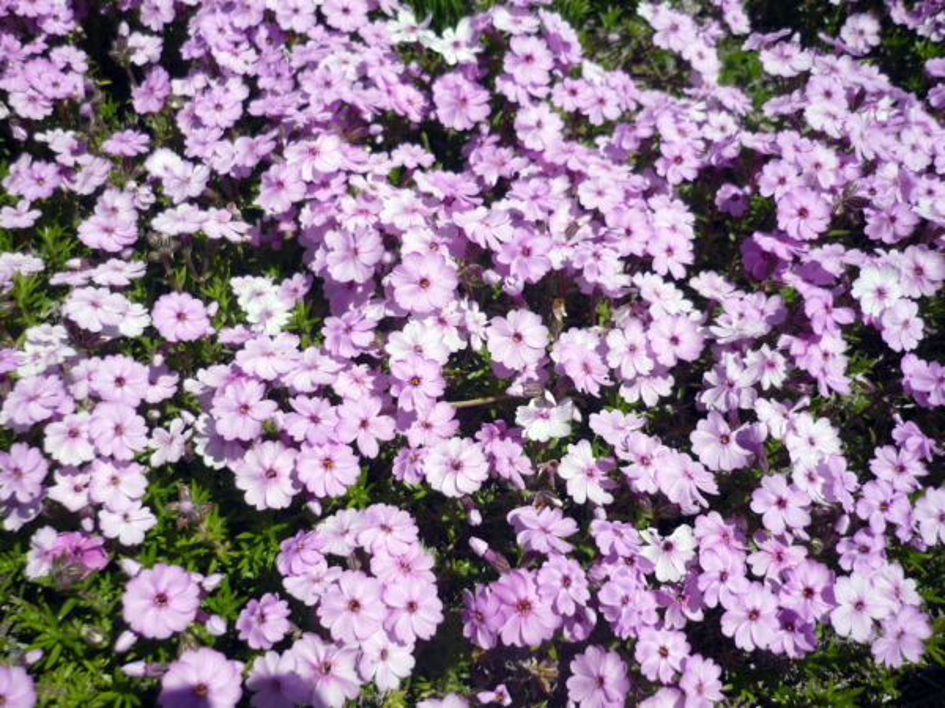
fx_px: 901
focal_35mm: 33
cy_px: 354
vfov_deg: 42.9
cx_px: 472
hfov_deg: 55.4
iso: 100
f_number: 8
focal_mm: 5.5
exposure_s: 1/400
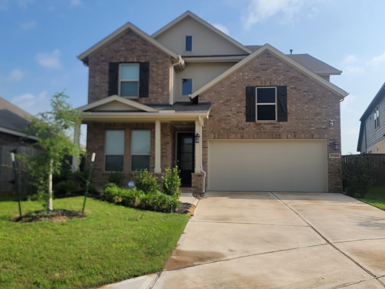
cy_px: 141
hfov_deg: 61.6
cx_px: 202
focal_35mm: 29
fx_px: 323
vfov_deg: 48.2
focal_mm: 6.7
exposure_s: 1/1105
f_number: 1.8
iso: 16
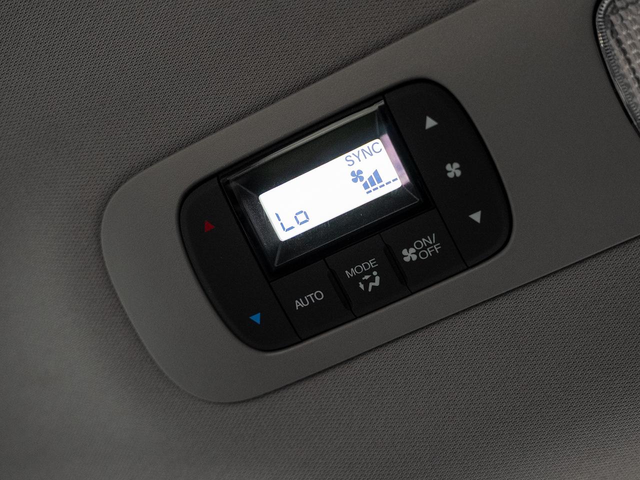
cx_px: 328
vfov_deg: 24.3
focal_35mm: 60
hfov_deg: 32.0
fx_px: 1115
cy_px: 204
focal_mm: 46.1
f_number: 3.5
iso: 800
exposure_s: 1/40
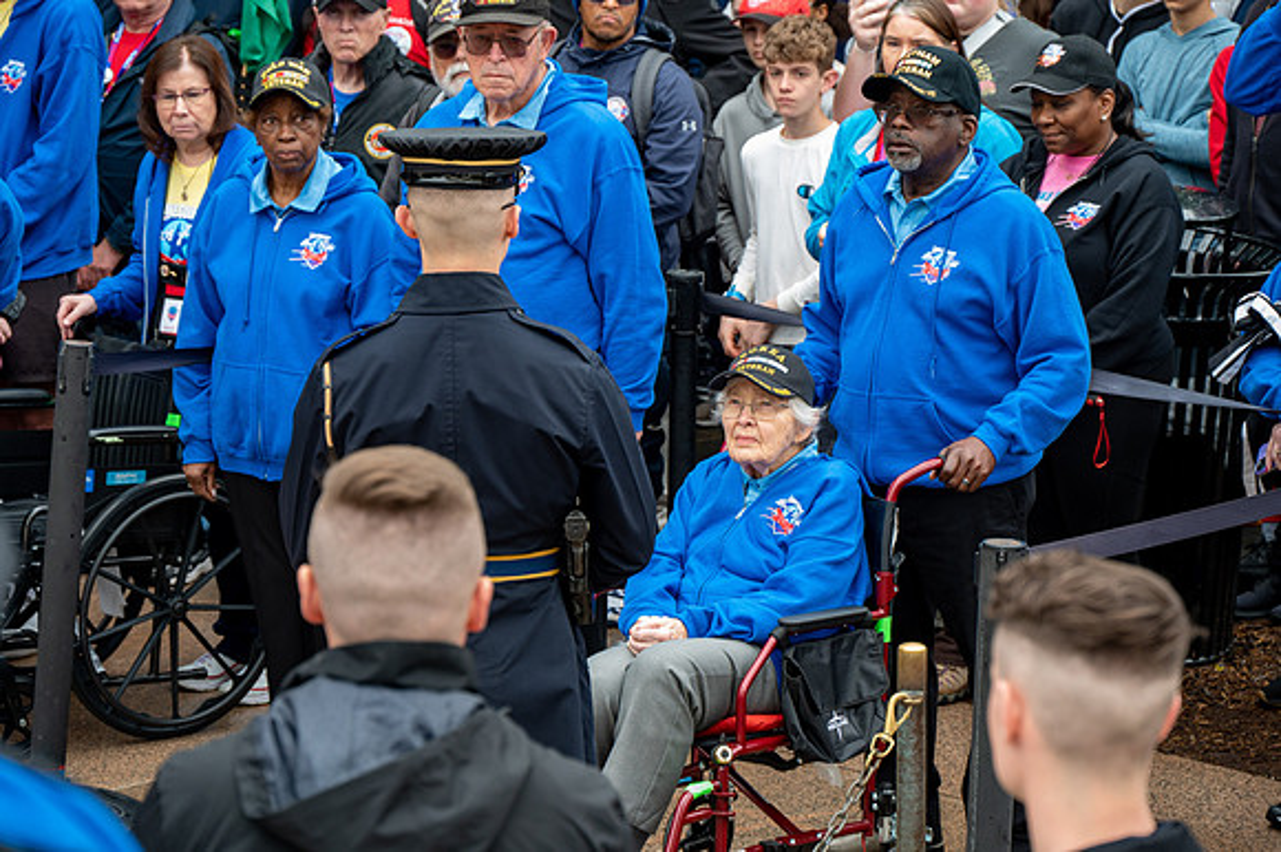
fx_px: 4267
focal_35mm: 120
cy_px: 426
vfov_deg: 11.4
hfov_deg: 17.1
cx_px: 640
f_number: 6.3
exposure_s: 1/100
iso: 560
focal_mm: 120
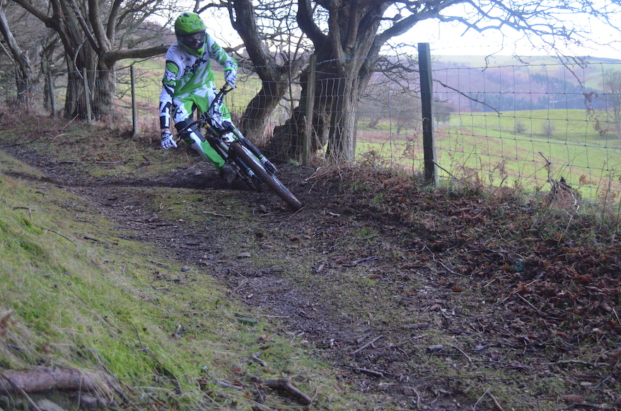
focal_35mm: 49
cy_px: 187
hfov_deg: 40.4
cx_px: 330
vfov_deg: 27.4
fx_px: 843
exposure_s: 1/500
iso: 1600
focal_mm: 28
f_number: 4.5
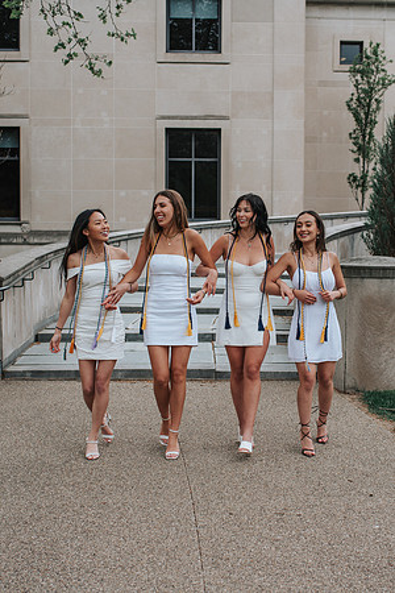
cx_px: 242
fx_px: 863
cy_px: 296
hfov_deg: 25.7
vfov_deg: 37.9
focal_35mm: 52
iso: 110
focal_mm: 35
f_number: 3.5
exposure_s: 1/500
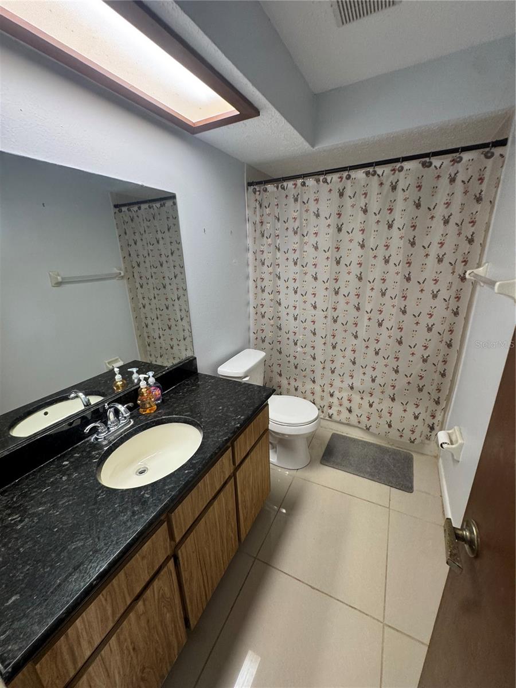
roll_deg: +2.2
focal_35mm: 14
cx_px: 258
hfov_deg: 85.7
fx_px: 278
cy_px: 344
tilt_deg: -16.8
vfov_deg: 102.1
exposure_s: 1/60
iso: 200
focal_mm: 2.22
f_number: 2.2
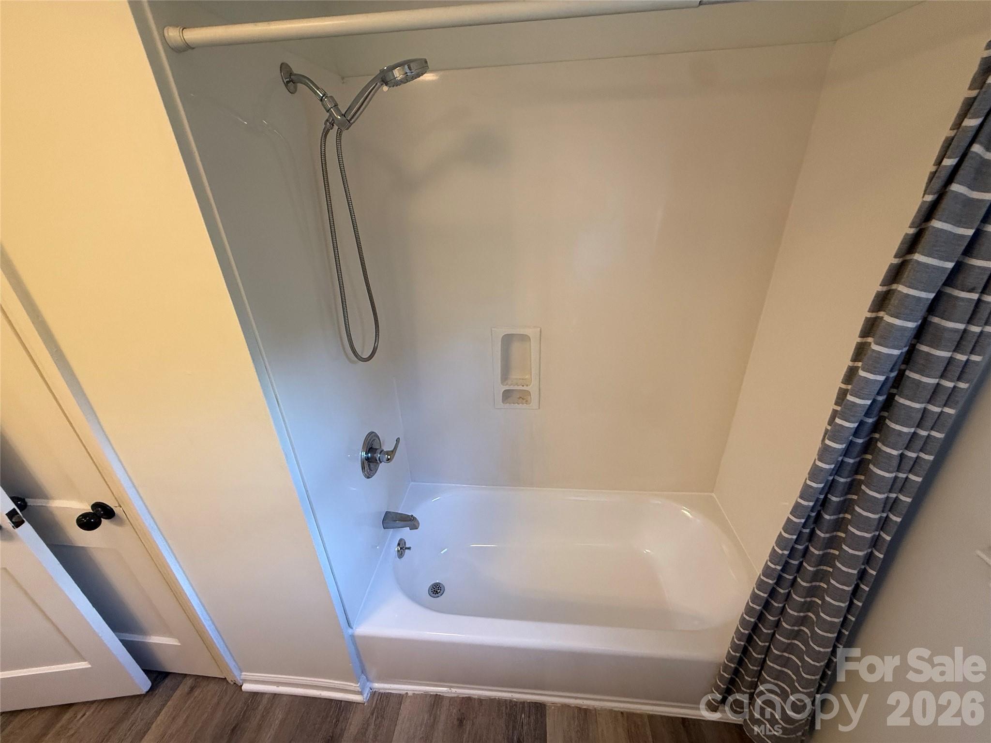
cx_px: 496
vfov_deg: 85.7
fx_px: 401
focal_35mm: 14
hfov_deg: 102.1
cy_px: 372
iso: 250
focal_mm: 2.22
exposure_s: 1/60
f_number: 2.2
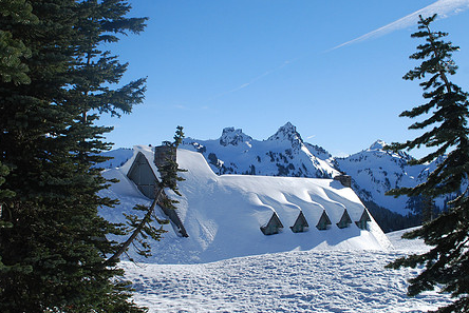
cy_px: 144
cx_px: 218
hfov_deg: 41.8
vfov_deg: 28.7
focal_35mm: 47
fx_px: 613
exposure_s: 1/160
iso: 200
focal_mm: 24
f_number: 9
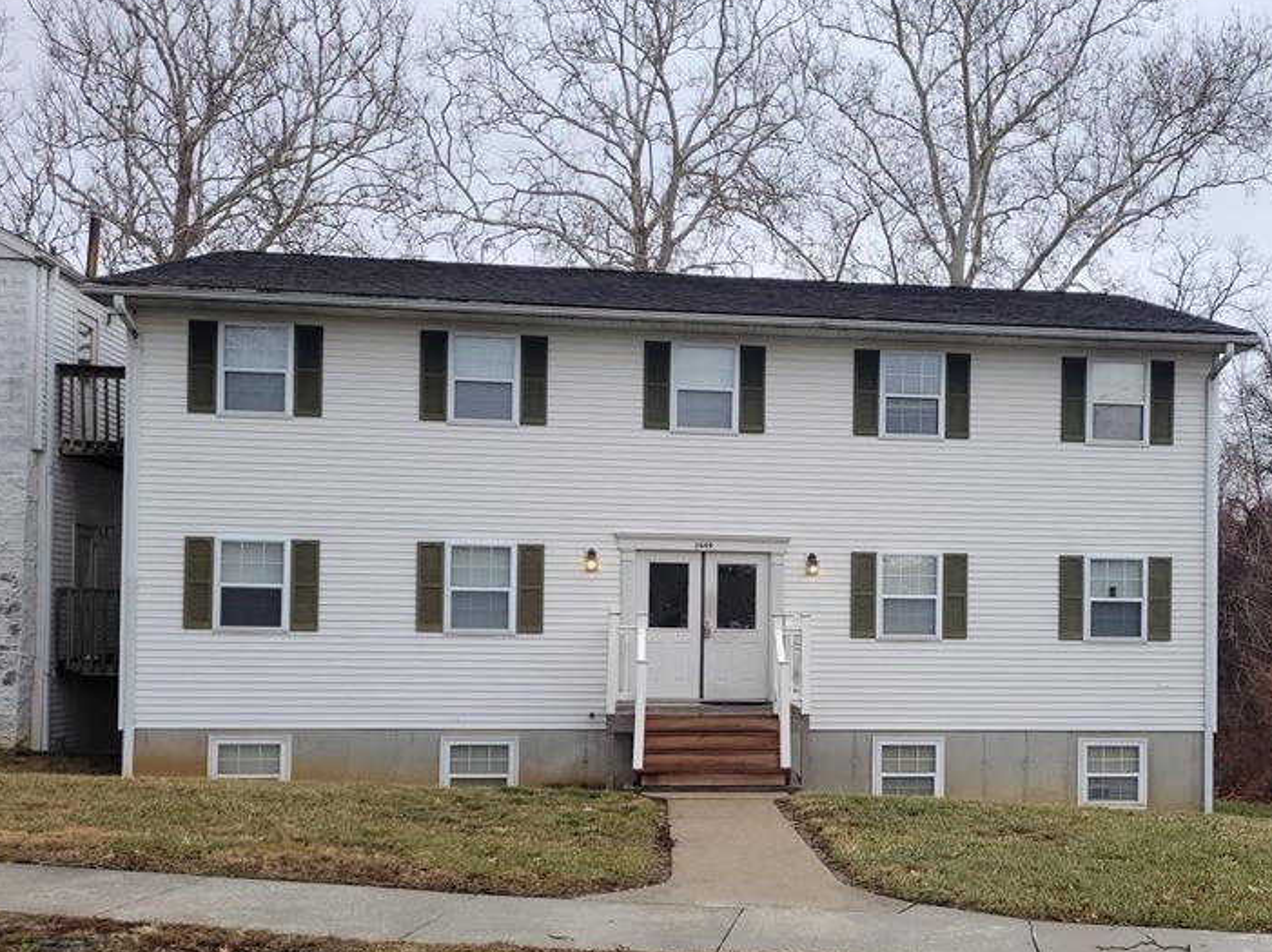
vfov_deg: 37.4
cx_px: 835
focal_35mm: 38
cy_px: 611
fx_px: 1396
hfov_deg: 48.3
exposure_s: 1/557
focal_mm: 5.4
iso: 40
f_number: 1.8
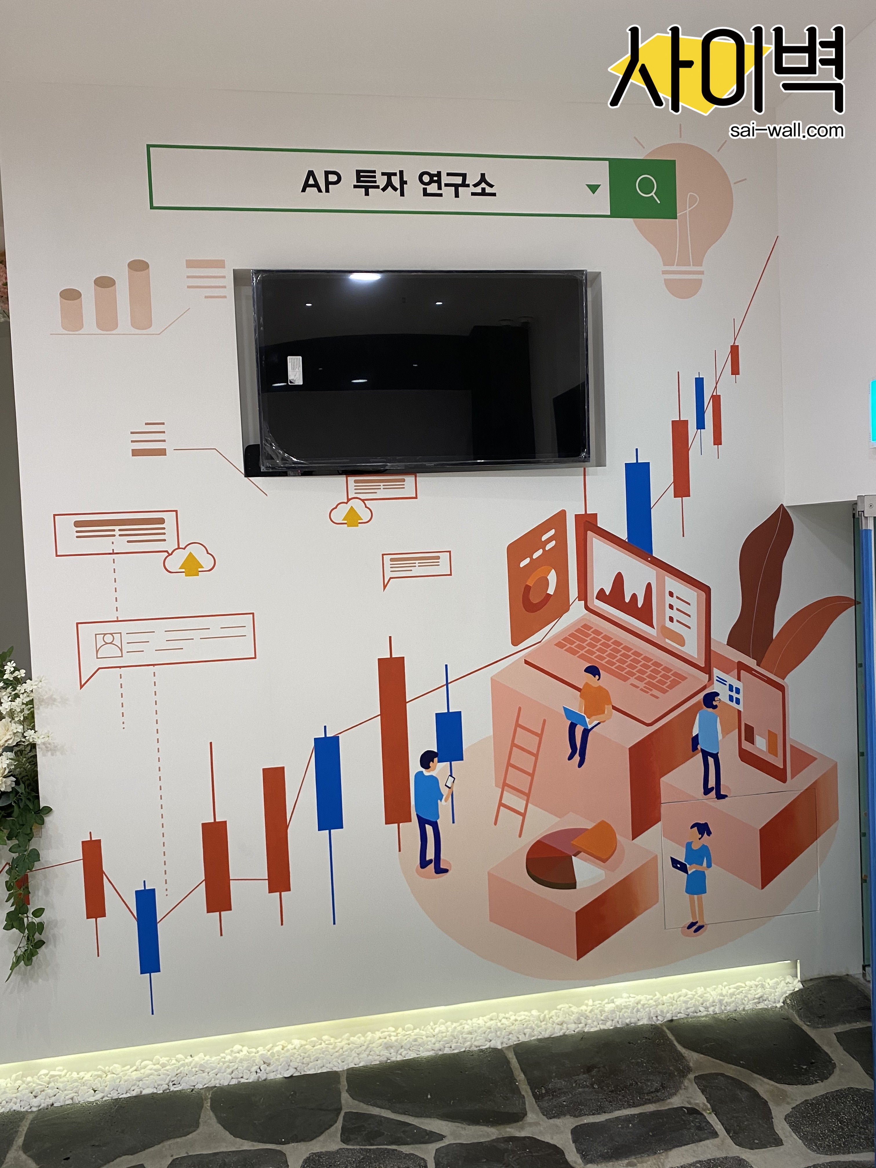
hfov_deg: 53.1
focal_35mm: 26
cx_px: 438
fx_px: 877
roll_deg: +2.1
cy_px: 584
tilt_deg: -3.0
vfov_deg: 67.3
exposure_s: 1/60
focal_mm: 4.25
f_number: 1.8
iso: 80
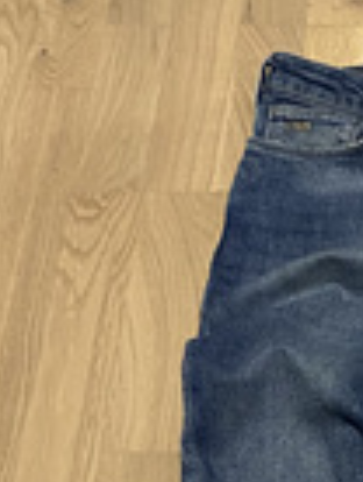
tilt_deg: -59.1
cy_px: 562
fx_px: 1310
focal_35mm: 94
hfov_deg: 14.9
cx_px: 497
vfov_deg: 19.7
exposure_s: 1/33
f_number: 1.8
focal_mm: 4.25
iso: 400
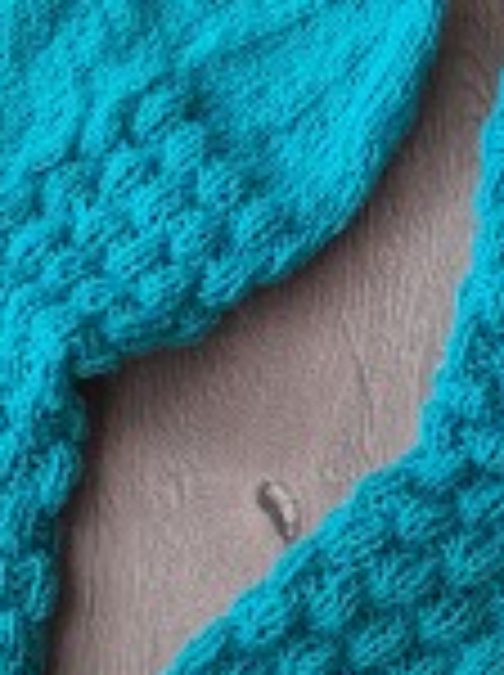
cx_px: 288
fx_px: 1577
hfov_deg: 18.1
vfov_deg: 24.0
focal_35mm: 81
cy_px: 468
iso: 320
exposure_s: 1/33
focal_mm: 3.98
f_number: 1.8
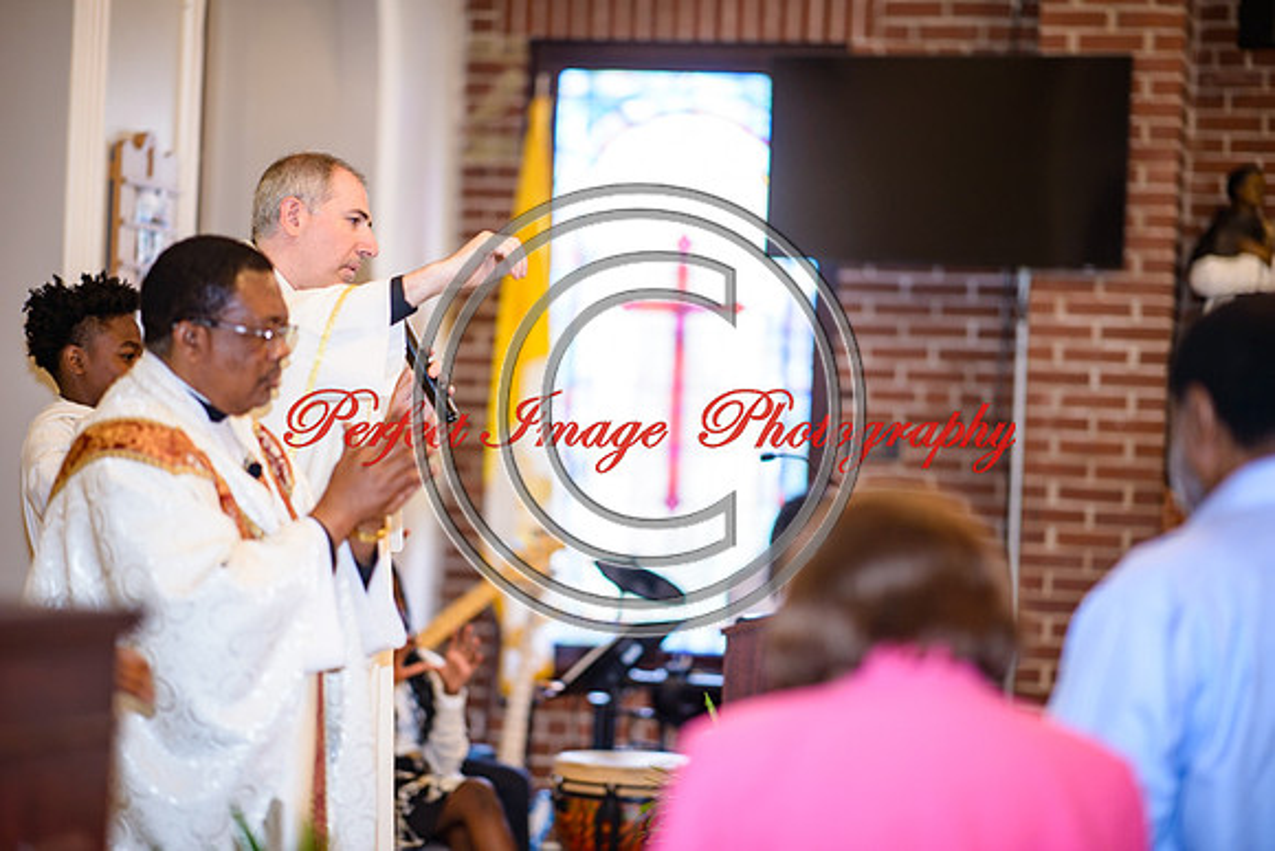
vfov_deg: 13.0
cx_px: 638
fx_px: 3719
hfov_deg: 19.5
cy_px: 426
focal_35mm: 105
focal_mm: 105
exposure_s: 1/100
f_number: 1.4
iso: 140
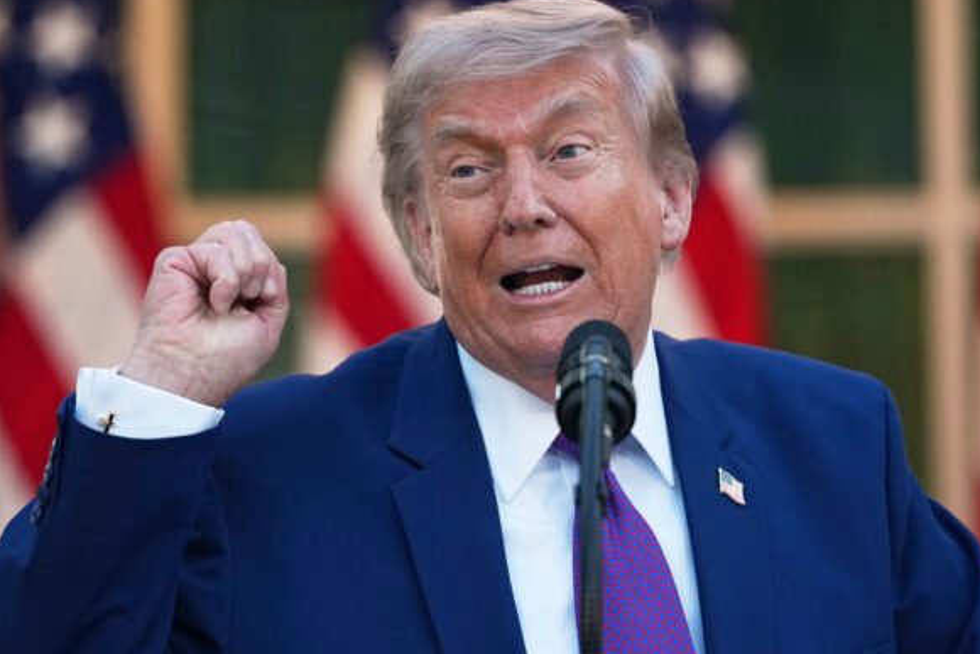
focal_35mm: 521
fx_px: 14185
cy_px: 343
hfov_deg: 4.0
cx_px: 458
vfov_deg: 2.6
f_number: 2.8
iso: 1250
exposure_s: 1/500
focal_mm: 300
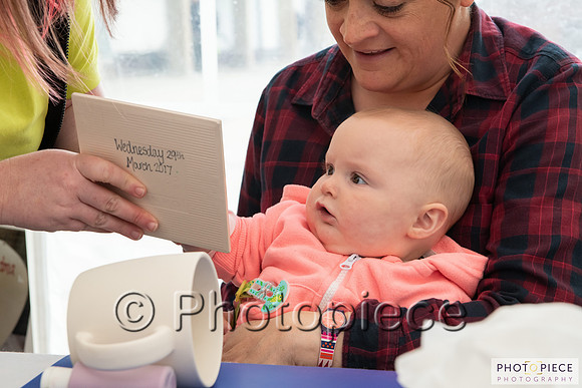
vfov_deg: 19.5
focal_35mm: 70
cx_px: 291
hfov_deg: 28.8
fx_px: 1132
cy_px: 194
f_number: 8
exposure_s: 1/200
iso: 1100
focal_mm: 70
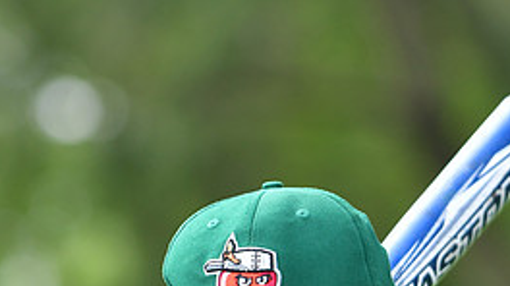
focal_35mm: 501
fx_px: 6772
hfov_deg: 4.3
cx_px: 260
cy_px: 450
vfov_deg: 2.4
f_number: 4
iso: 500
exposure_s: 1/2000
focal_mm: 145
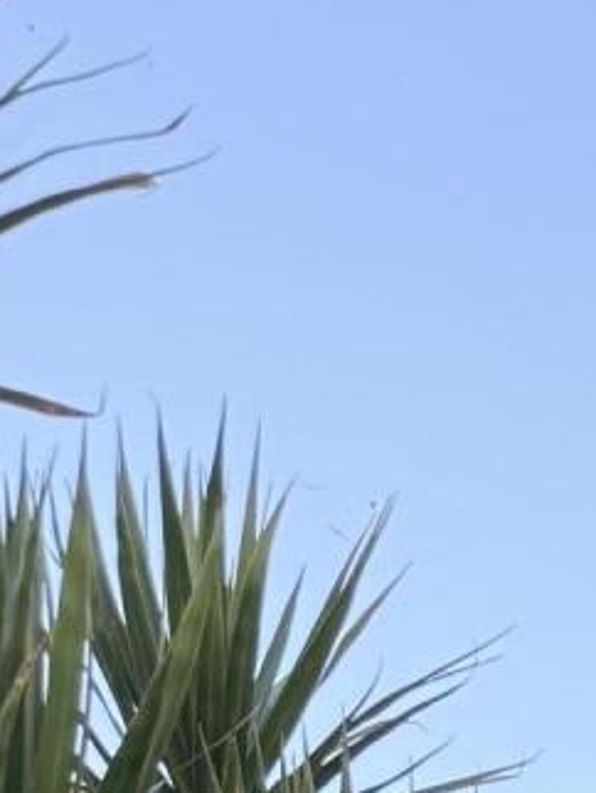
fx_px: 3416
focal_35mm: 149
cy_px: 2106
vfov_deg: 10.6
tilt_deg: -0.9
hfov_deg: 8.7
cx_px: 1625
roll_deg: +0.6
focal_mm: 6.76
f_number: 1.78
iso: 100
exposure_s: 1/689
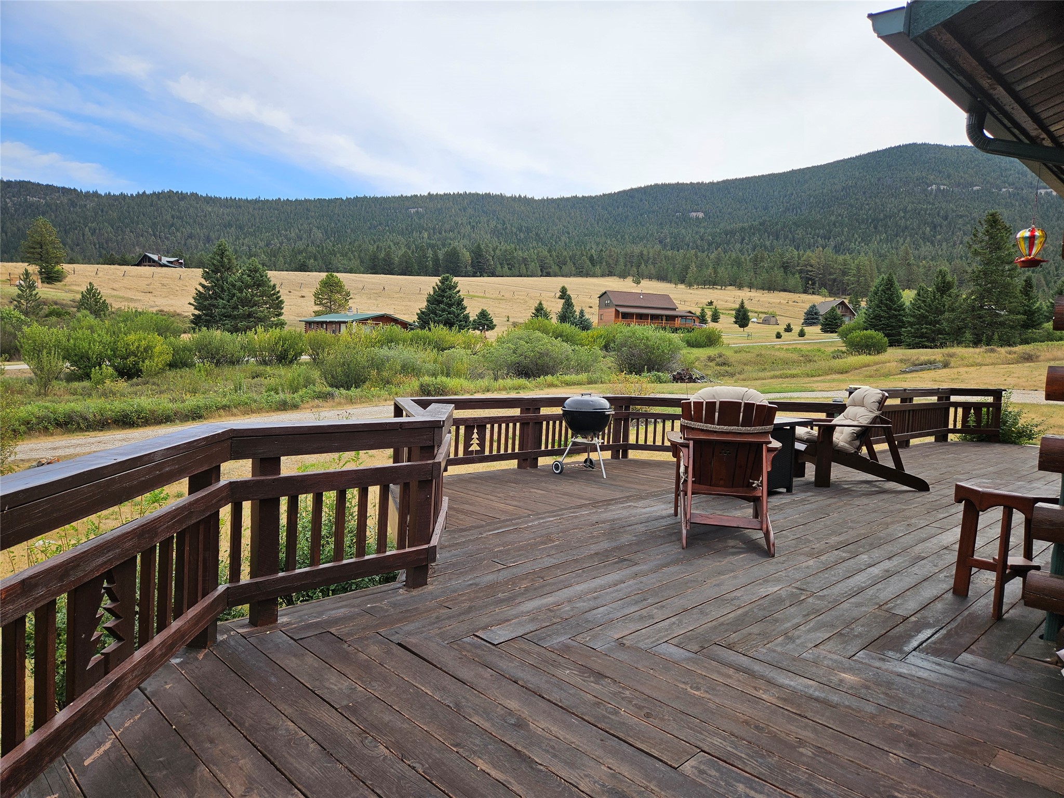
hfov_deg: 73.9
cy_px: 399
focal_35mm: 23
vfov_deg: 58.9
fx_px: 707
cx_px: 532
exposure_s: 1/1232
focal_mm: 5.4
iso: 25
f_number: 1.8
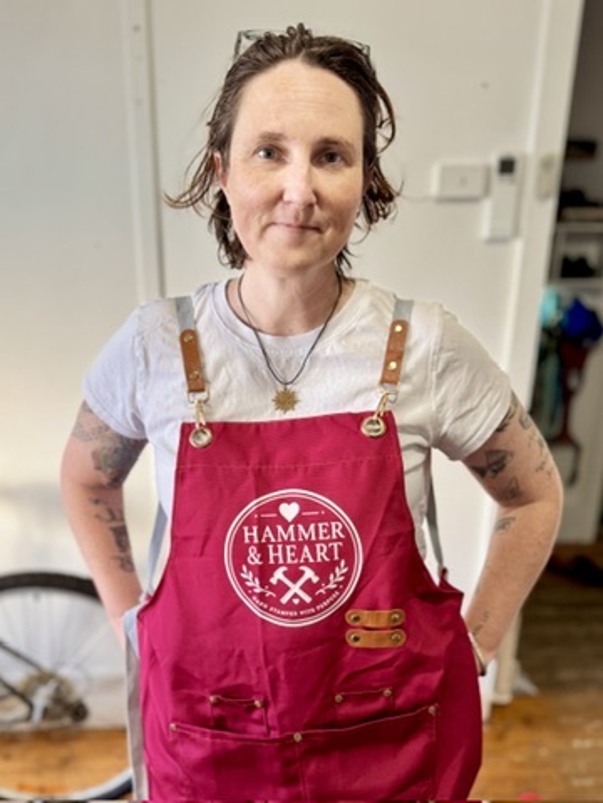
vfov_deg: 71.6
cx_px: 302
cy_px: 402
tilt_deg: -20.4
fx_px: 557
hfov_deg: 56.8
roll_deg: +0.1
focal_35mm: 24
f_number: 1.78
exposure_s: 1/50
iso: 250
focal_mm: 6.76
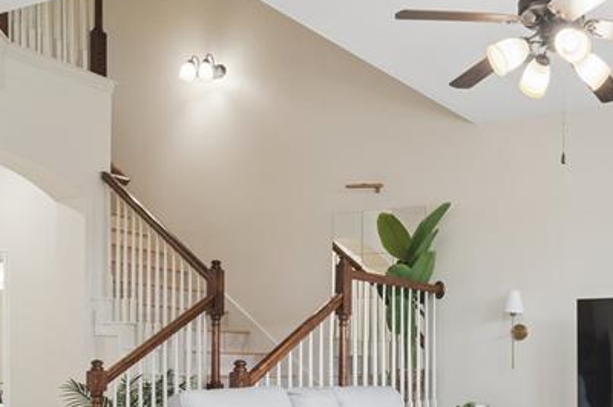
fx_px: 719
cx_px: 596
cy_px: 401
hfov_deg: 41.0
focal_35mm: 42
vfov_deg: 29.7
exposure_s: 1/15
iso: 250
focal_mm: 11
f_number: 8
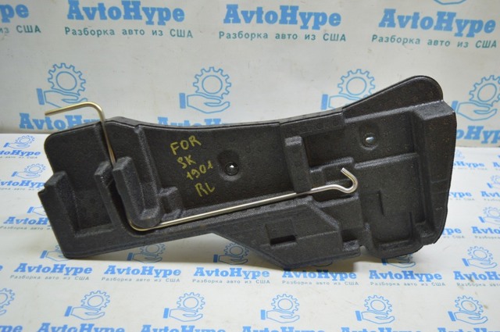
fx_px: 499
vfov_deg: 36.8
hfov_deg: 53.2
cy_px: 166
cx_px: 250
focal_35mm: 36
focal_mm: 24
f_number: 4
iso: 400
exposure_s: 1/40
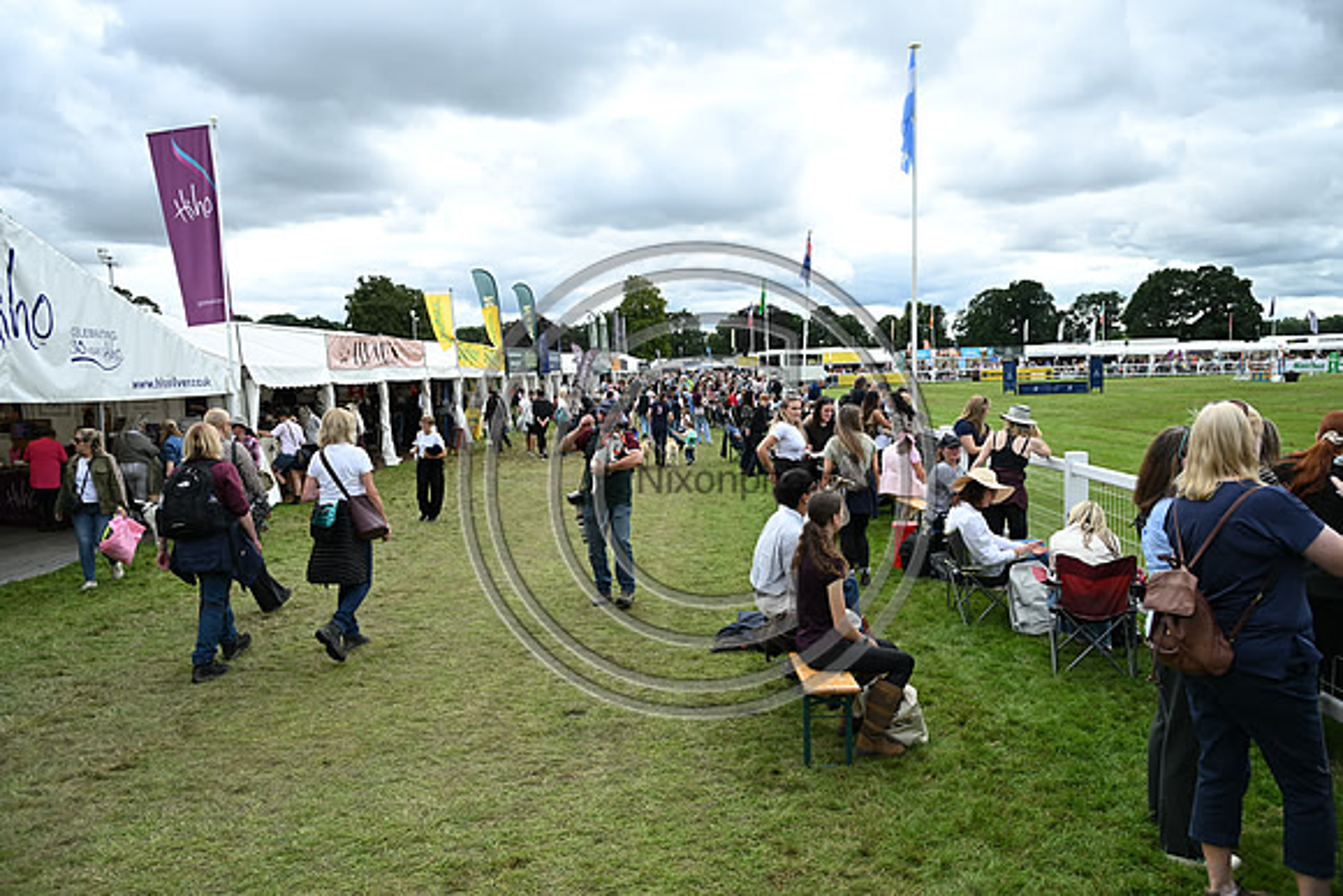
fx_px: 896
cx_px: 672
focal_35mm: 24
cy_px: 448
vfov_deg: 53.2
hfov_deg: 73.7
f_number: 5
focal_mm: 24
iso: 500
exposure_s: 1/1250
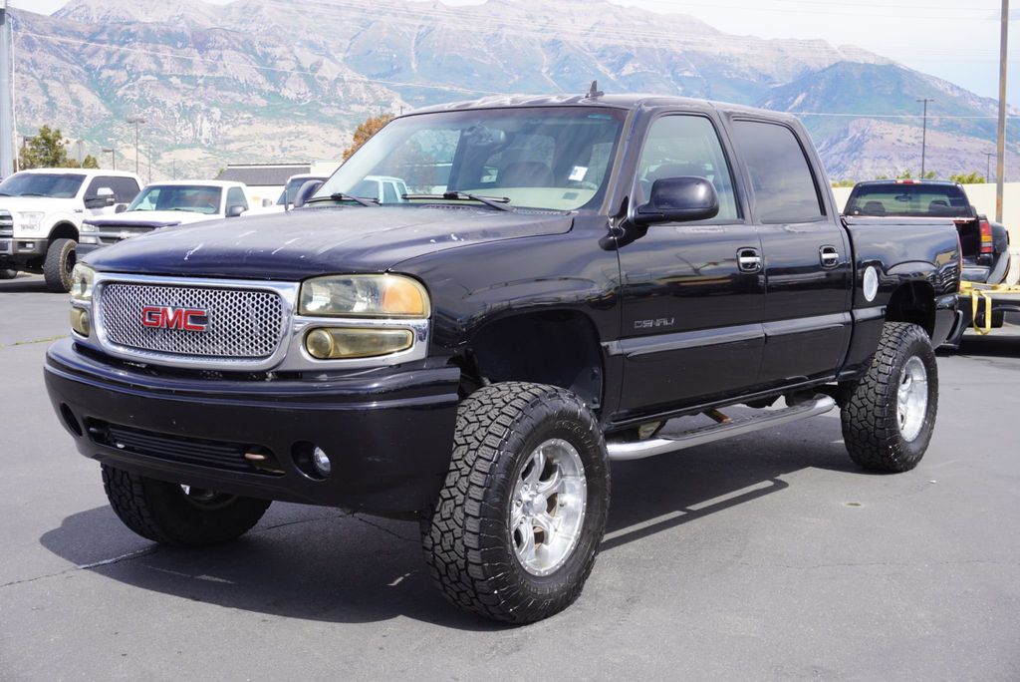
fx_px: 1318
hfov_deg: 42.3
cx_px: 510
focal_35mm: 46
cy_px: 341
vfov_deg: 29.0
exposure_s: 1/100
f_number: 9
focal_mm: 31
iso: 100
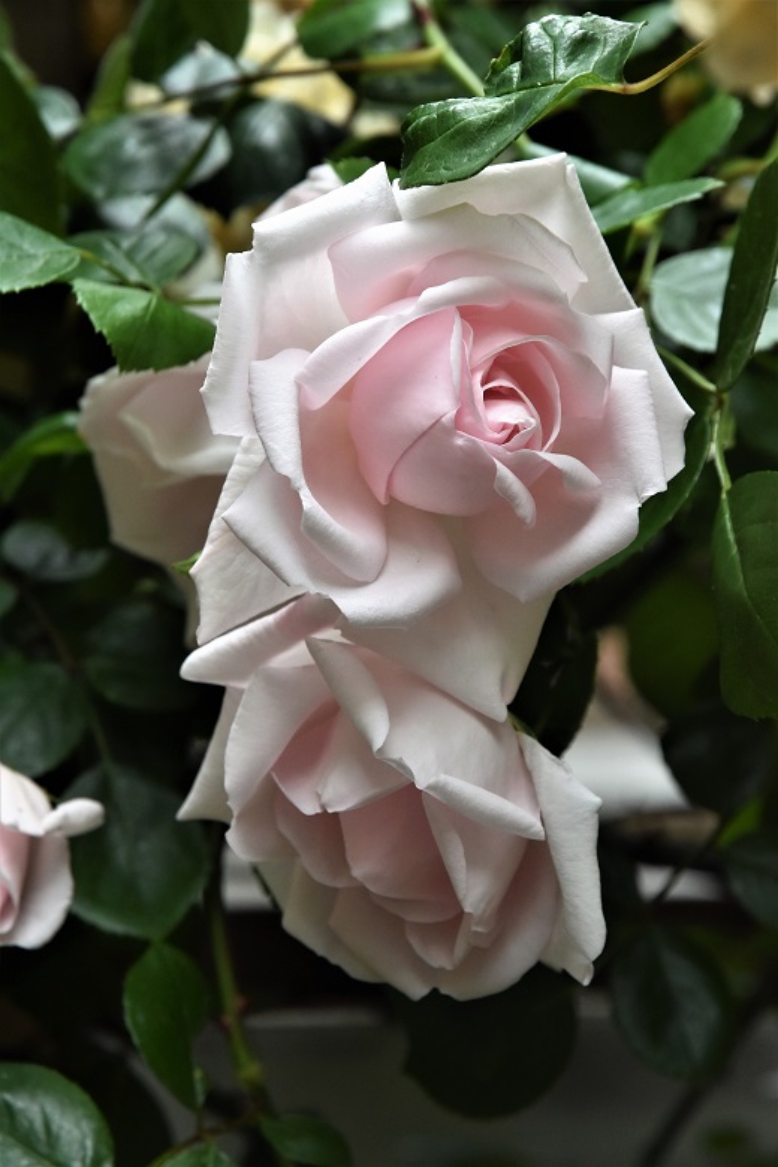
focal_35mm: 128
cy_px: 584
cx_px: 389
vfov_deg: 16.1
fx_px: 4133
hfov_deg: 10.8
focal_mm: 85
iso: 1000
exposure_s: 1/125
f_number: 8
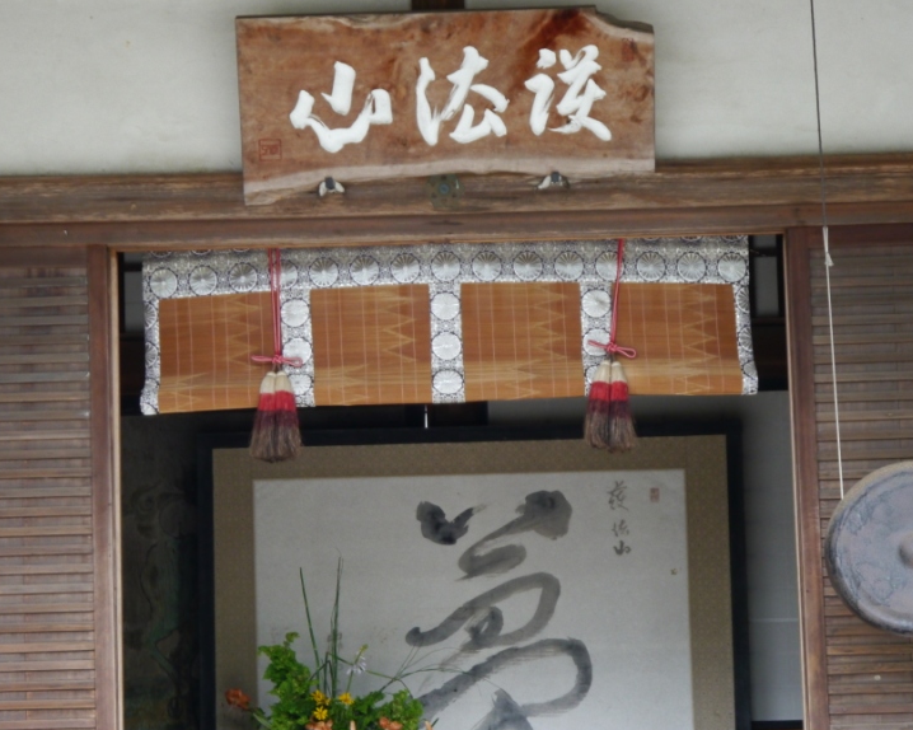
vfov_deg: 13.2
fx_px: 3161
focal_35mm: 117
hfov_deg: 16.4
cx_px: 413
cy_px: 487
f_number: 5.6
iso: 640
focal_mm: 42
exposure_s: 1/80
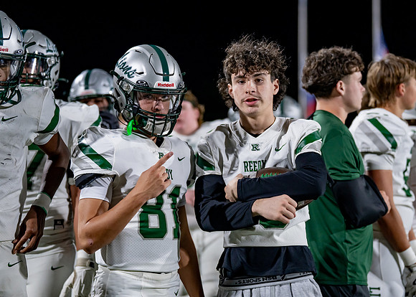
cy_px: 148
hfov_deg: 18.4
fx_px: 1286
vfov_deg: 13.2
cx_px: 200
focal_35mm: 109
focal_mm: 102
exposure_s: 1/640
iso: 1600
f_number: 2.8
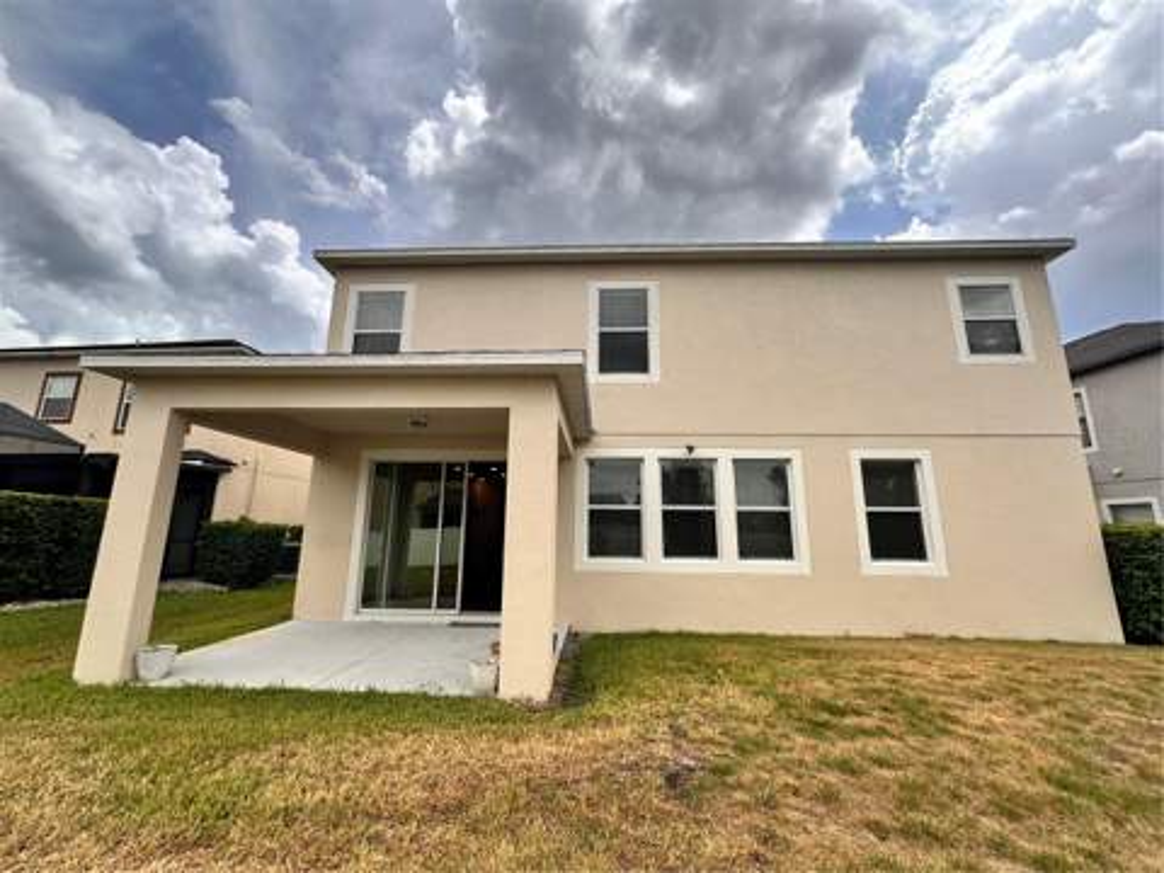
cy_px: 436
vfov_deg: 85.7
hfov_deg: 102.1
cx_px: 582
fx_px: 471
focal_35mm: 14
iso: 50
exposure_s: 1/1221
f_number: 2.2
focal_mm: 2.22
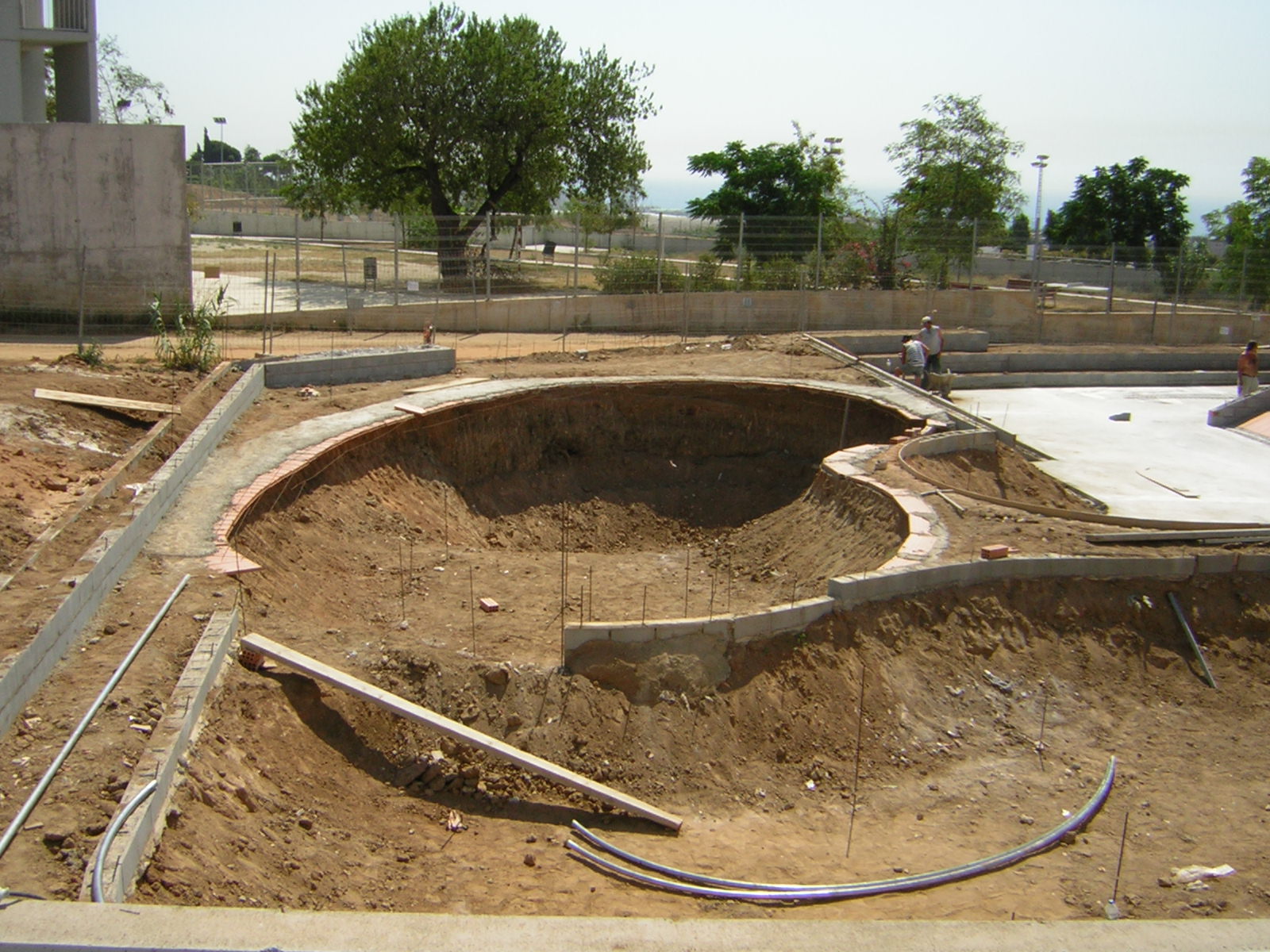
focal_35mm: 36
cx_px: 635
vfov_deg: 39.7
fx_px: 1321
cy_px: 476
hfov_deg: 51.4
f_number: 5.2
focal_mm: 4.7
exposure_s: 1/382
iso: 50
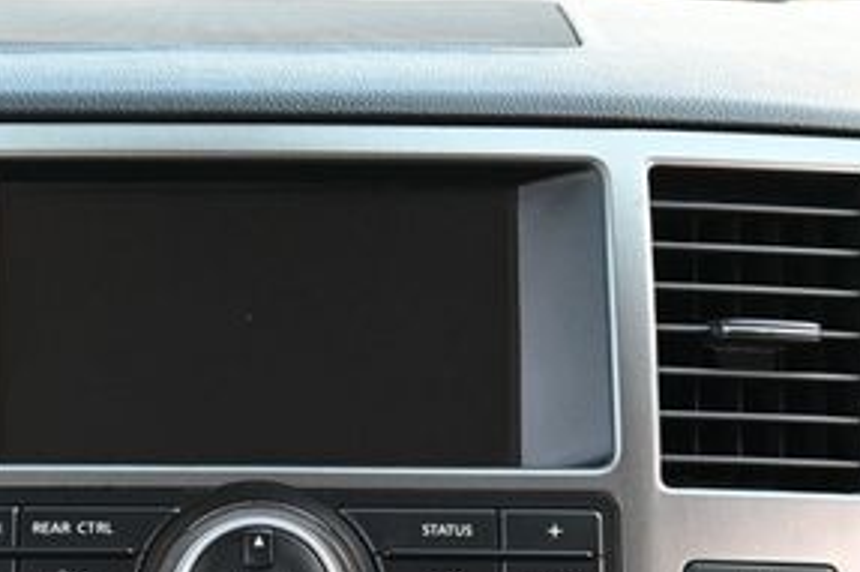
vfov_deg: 8.2
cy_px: 608
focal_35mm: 167
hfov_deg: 12.3
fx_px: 3987
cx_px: 252
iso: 1400
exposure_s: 1/125
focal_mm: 50
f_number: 6.3
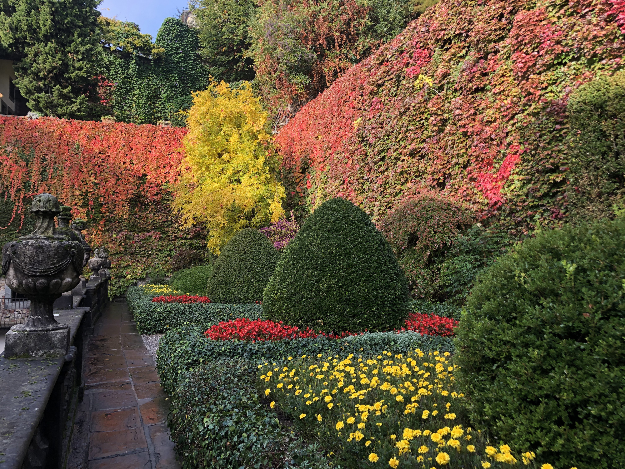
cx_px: 312
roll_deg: -0.9
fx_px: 506
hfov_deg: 63.4
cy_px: 234
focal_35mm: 28
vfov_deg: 49.7
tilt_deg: +3.0
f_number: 1.8
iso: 20
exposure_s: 1/314
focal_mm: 3.99
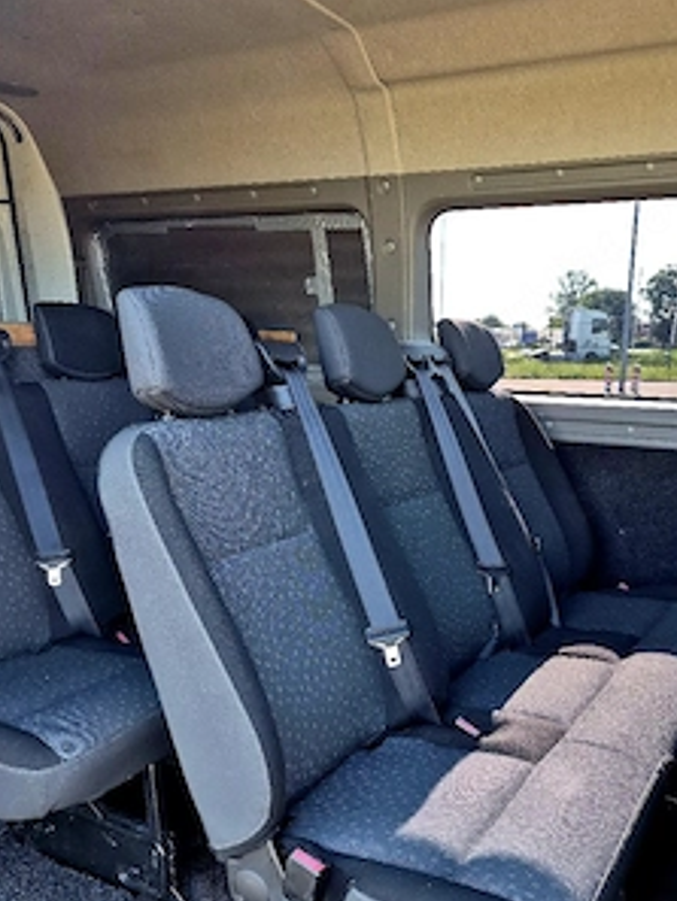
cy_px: 549
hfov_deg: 45.3
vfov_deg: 57.8
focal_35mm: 31
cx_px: 398
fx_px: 808
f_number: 1.8
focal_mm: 5.4
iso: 64
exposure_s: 1/182
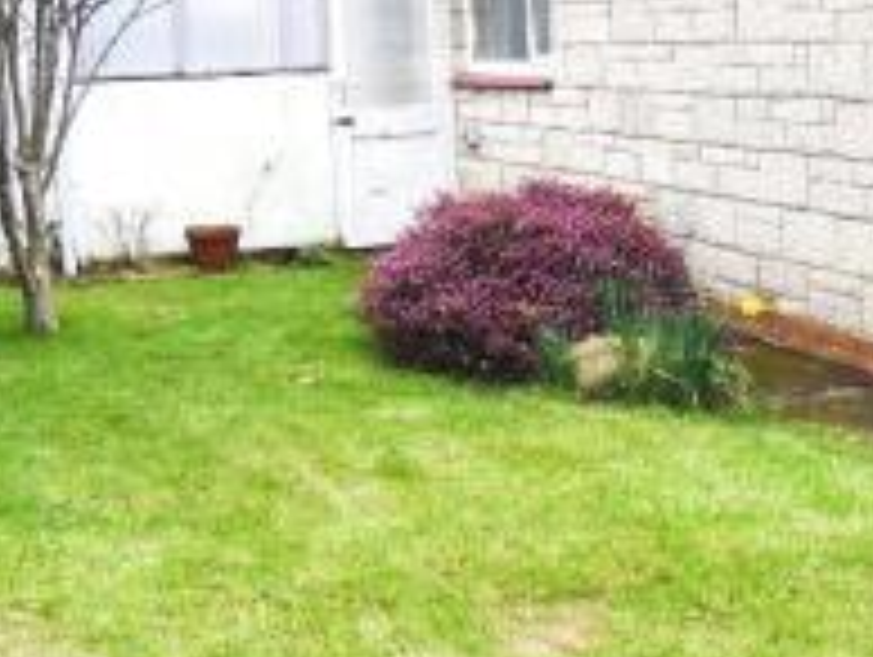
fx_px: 1818
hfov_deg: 26.9
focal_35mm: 72
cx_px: 556
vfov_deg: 20.4
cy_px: 470
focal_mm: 4.3
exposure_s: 1/100
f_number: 2.8
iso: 160
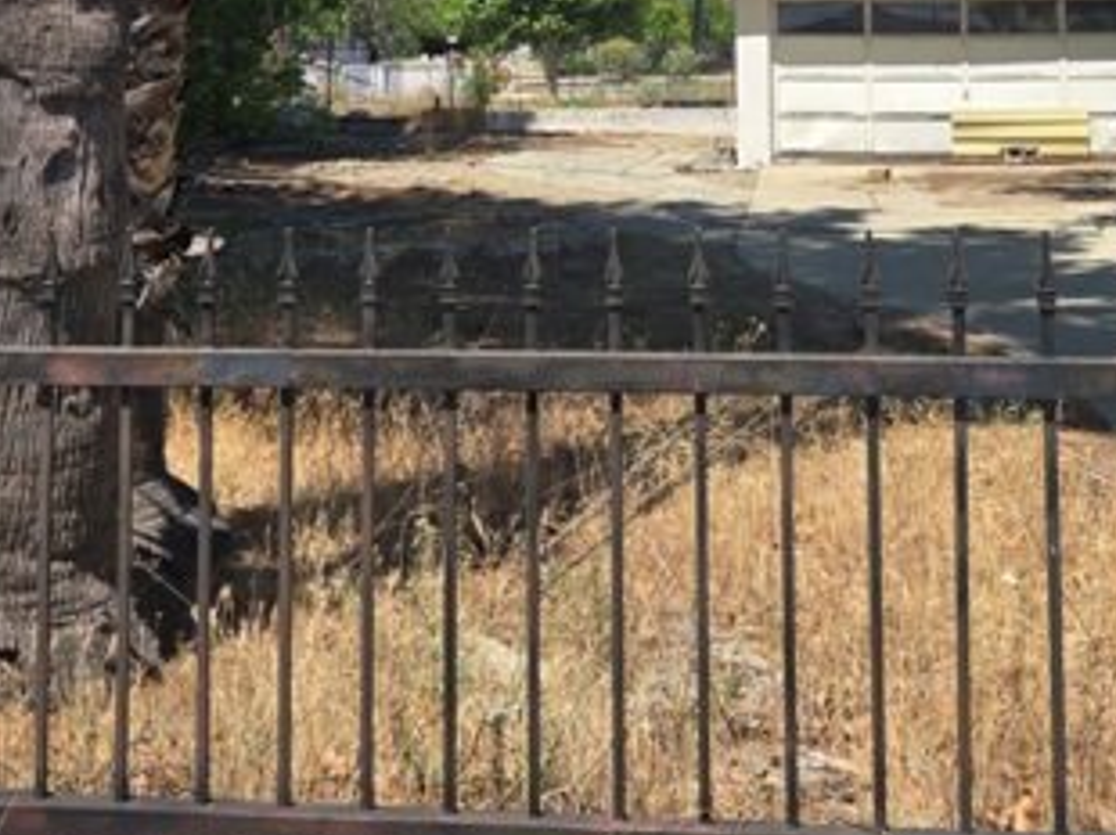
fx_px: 1836
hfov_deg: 33.8
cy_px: 25
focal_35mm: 57
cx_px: 508
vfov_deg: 24.6
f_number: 1.8
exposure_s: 1/1497
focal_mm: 5.4
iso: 25
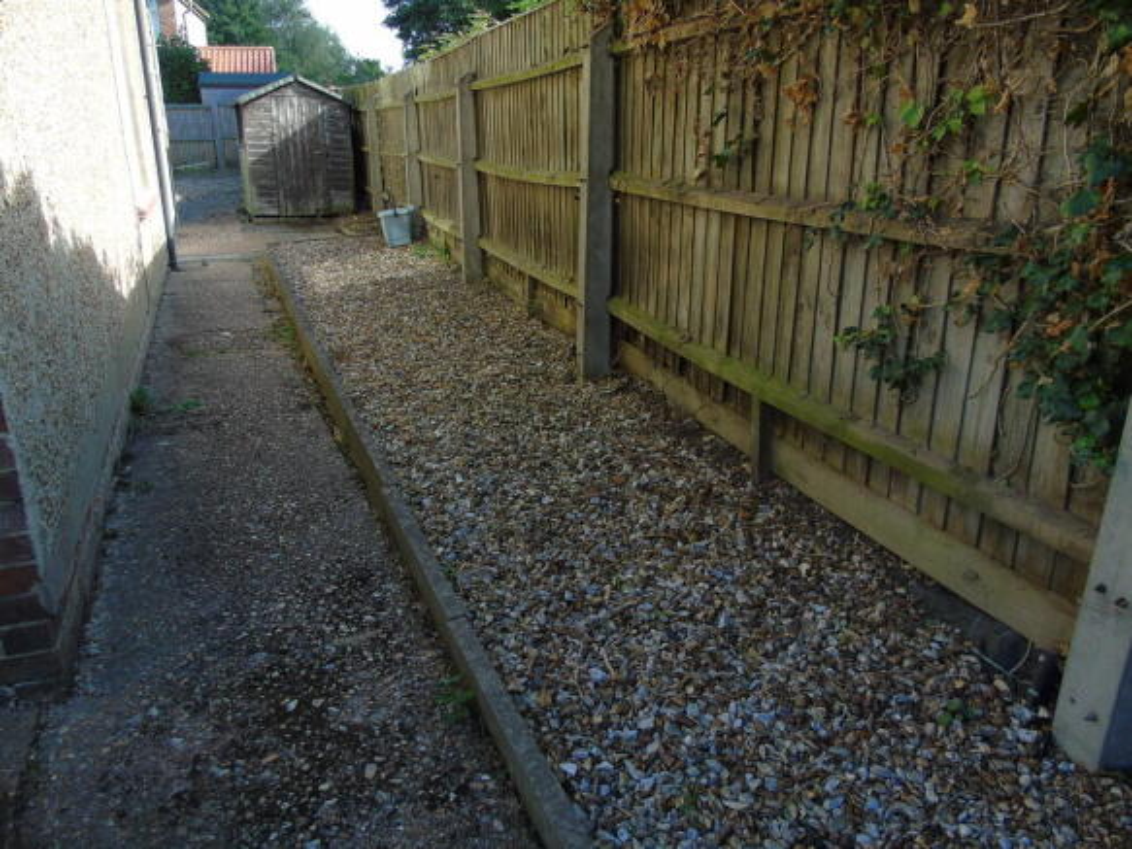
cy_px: 424
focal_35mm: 25
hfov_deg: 69.4
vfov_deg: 54.9
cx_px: 566
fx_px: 817
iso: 80
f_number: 3.4
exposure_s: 1/200
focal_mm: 4.4
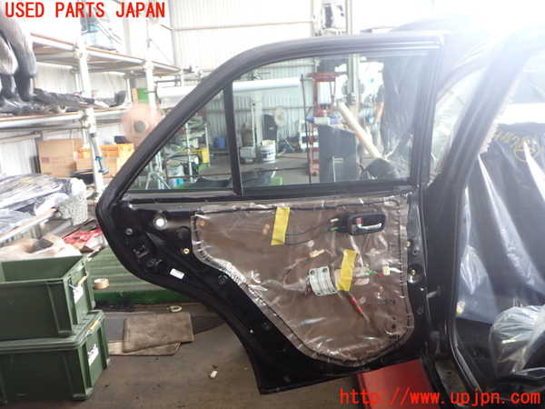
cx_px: 272
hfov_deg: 60.0
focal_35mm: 30
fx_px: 472
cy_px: 204
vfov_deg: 46.8
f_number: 2.3
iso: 200
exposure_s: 1/80
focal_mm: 5.4
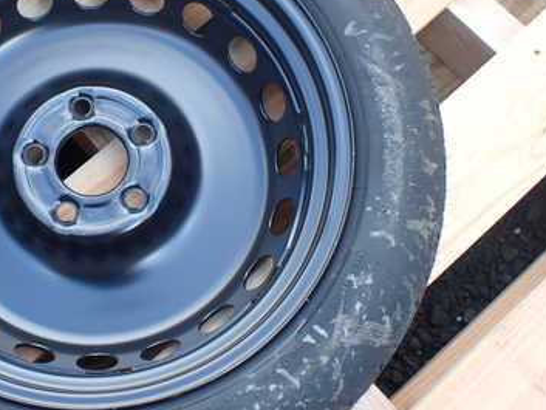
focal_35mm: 51
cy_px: 176
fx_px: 805
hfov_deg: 36.1
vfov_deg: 28.5
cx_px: 104
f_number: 2.3
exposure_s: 1/200
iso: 100
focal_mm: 5.4
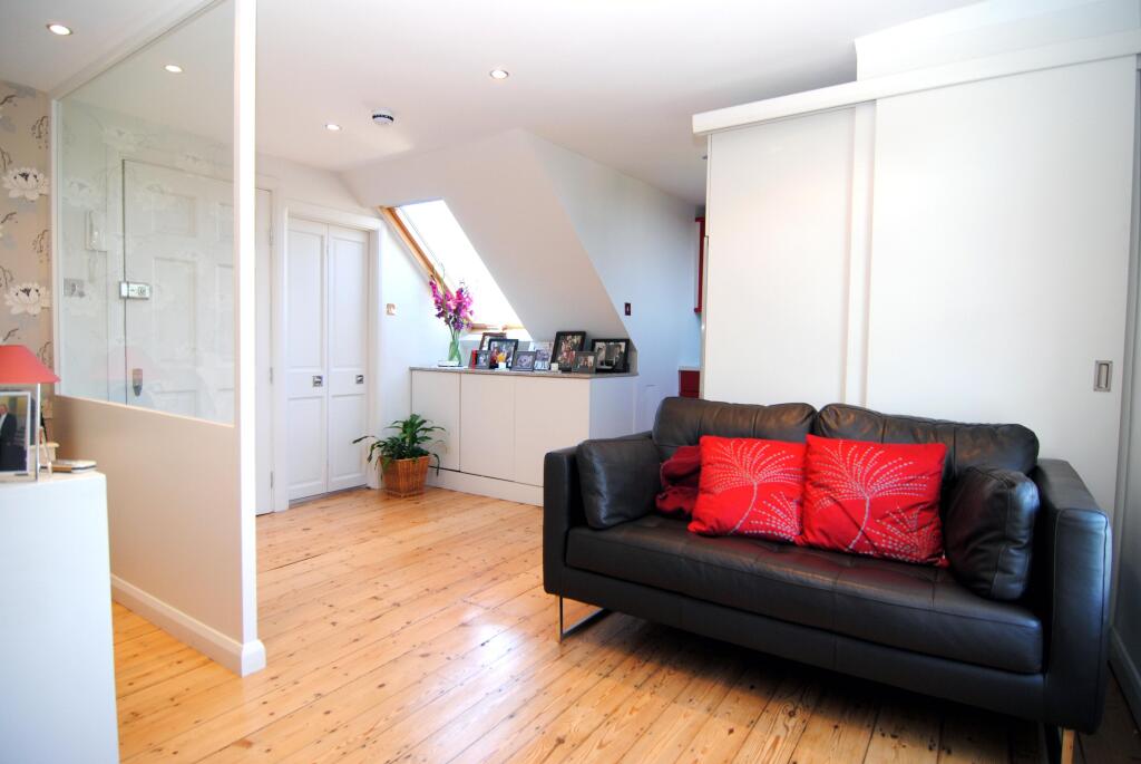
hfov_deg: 89.9
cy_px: 382
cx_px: 570
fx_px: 571
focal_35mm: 18
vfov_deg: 67.5
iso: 200
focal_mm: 12
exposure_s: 1/60
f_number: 4.5
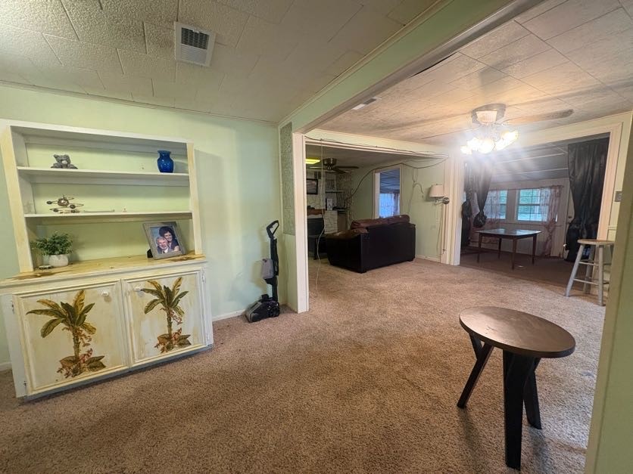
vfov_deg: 85.7
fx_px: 256
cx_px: 316
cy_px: 237
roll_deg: +2.0
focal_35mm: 14
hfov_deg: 102.1
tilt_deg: -7.0
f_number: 2.2
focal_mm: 2.22
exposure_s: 1/60
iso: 400
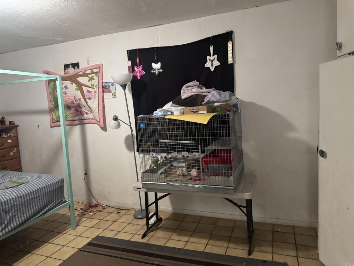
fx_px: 245
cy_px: 133
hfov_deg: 71.6
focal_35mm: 24
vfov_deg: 56.8
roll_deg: +4.3
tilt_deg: -6.3
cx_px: 177
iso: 800
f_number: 1.78
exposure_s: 1/40
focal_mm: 6.76
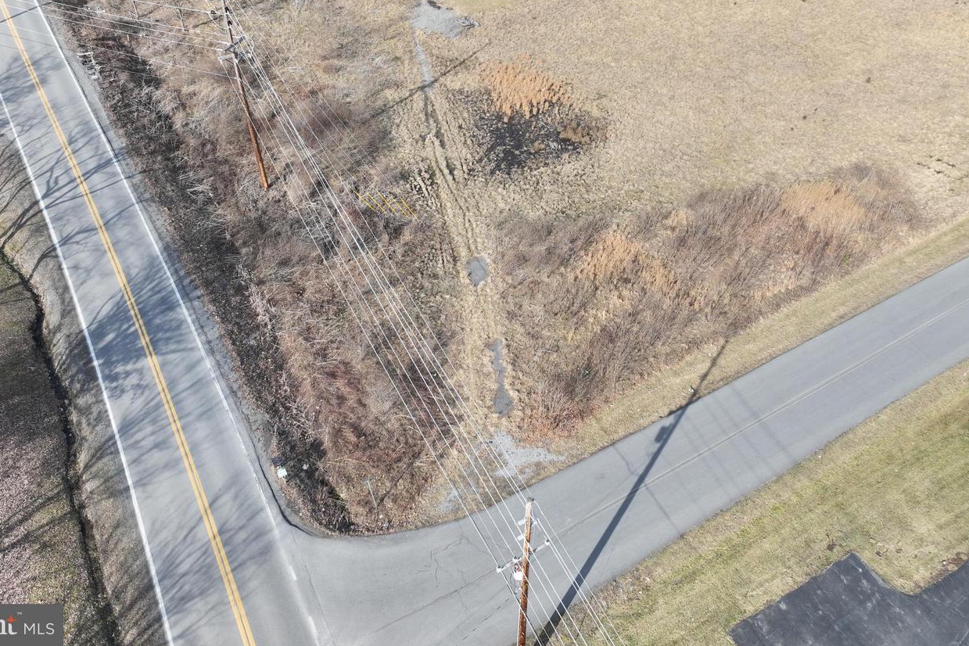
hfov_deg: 63.7
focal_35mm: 29
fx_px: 781
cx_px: 490
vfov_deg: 44.4
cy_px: 227
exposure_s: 1/800
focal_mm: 12.29
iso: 170
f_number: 2.8
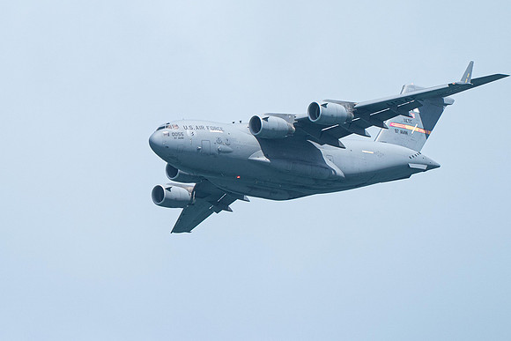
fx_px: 11195
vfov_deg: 1.7
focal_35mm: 789
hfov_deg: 2.6
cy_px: 171
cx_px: 177
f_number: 10
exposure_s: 1/1250
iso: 640
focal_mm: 400
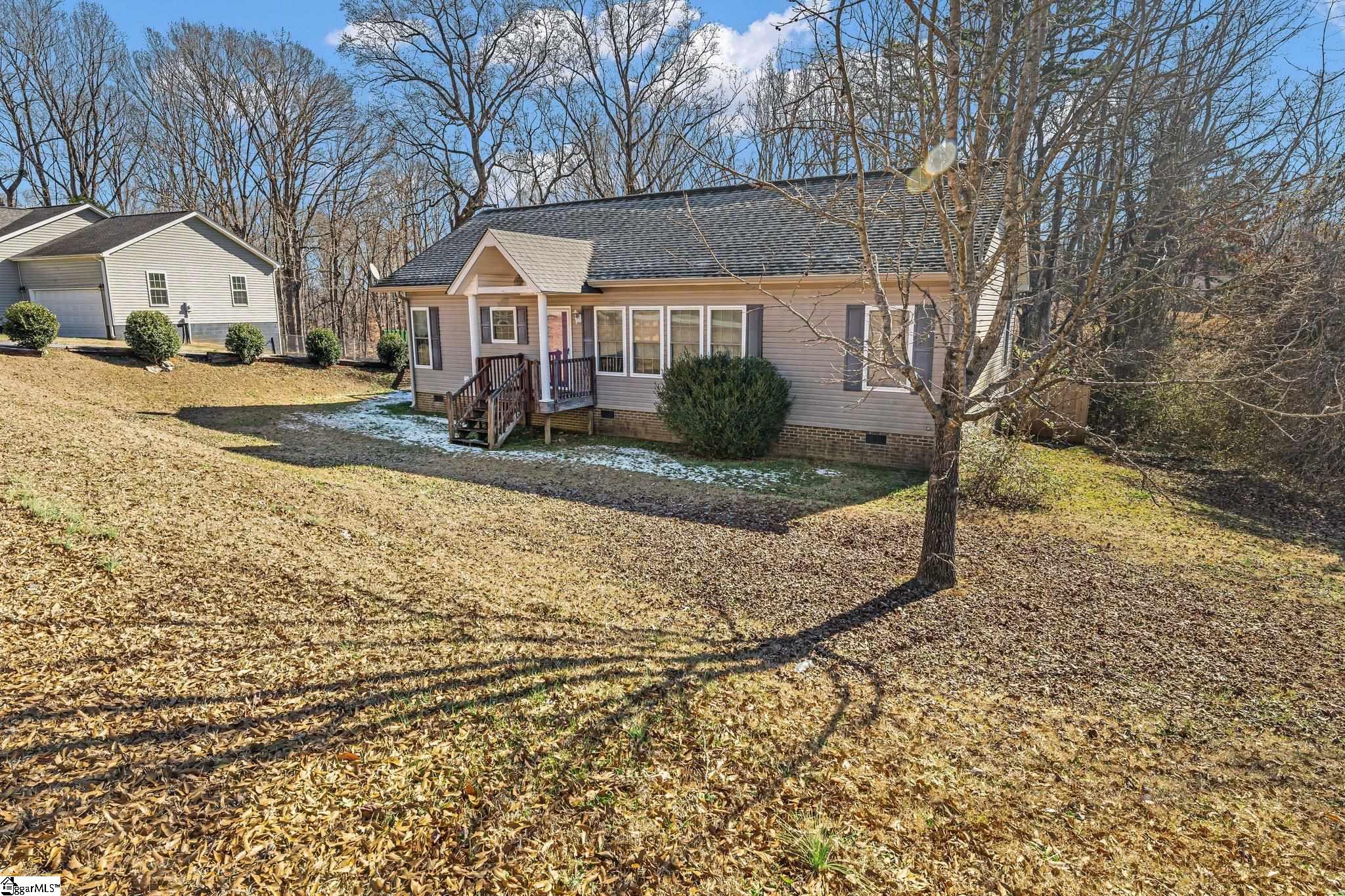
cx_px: 672
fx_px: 687
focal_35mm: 18
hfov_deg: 88.7
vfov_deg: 66.2
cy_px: 448
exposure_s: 1/25
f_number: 10
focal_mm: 18.4
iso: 100
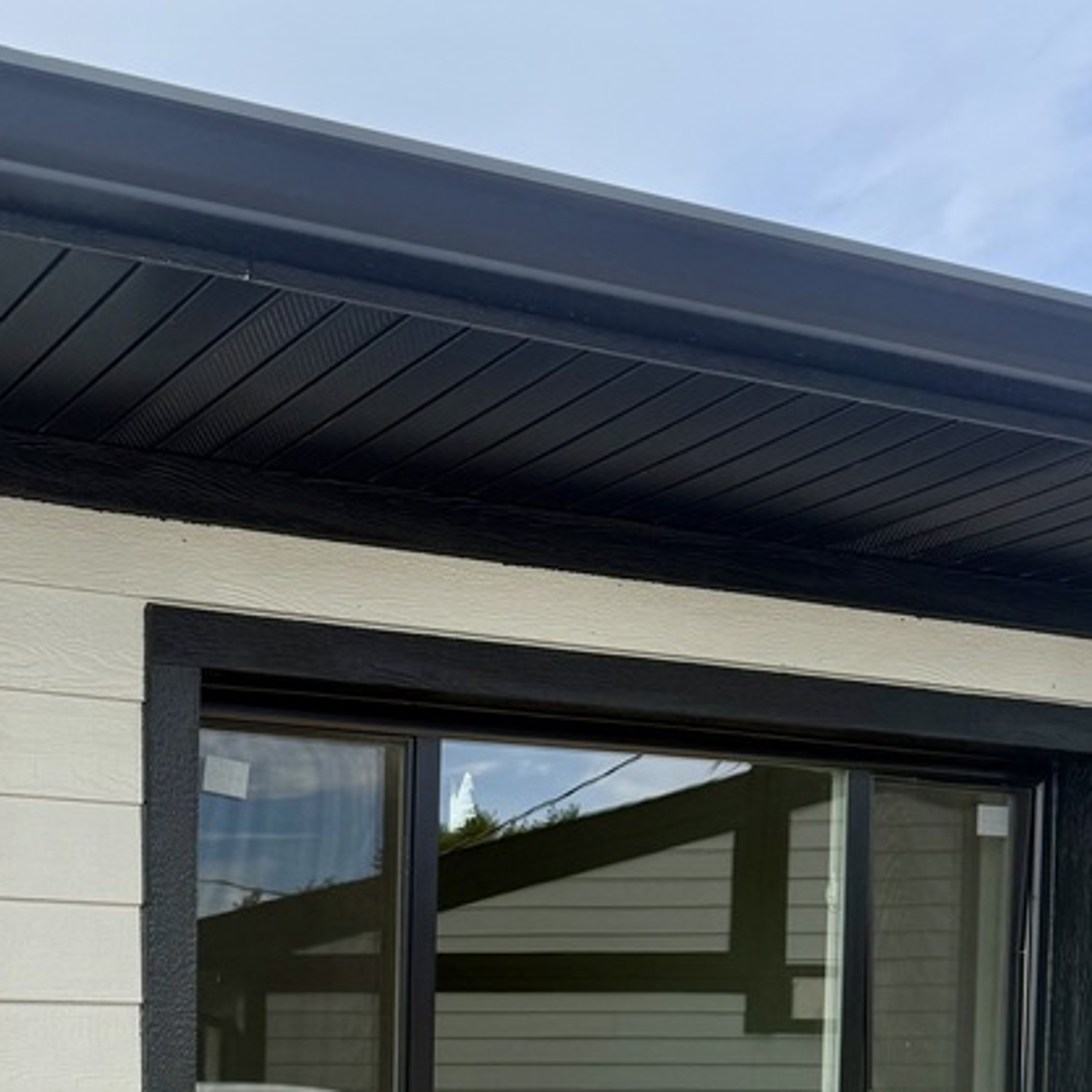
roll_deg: -0.5
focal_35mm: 55
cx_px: 144
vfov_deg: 28.3
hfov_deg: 30.0
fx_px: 1963
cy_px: 1202
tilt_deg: -2.6
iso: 80
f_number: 1.78
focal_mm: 6.76
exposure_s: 1/3759
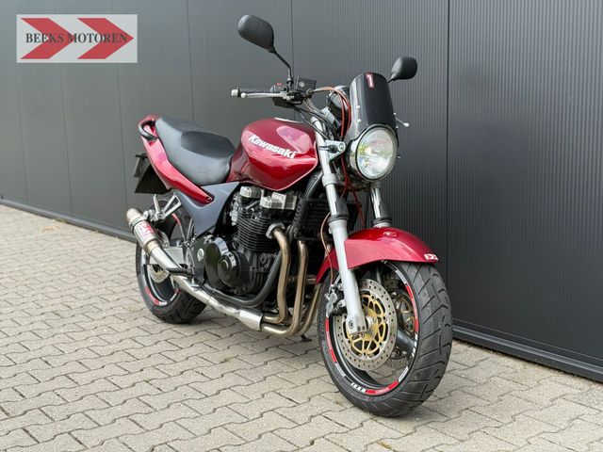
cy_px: 226
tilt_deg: -8.5
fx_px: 836
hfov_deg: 39.7
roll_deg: +1.7
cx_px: 302
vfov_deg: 30.3
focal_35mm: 48
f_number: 1.78
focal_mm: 6.76
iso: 80
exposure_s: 1/810
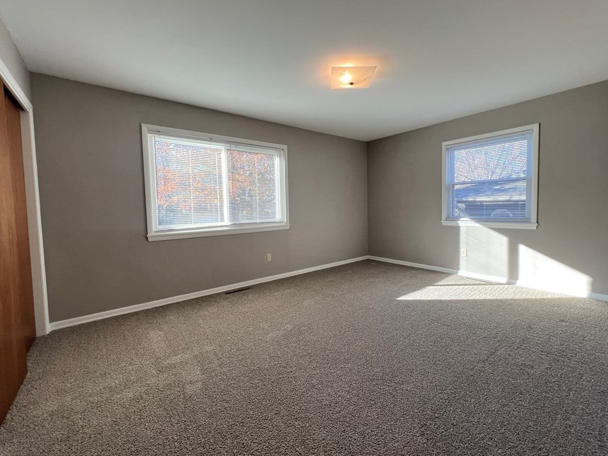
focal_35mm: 14
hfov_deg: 102.0
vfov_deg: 85.6
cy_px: 217
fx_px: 246
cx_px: 313
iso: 80
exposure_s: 1/120
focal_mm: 1.57
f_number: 1.8
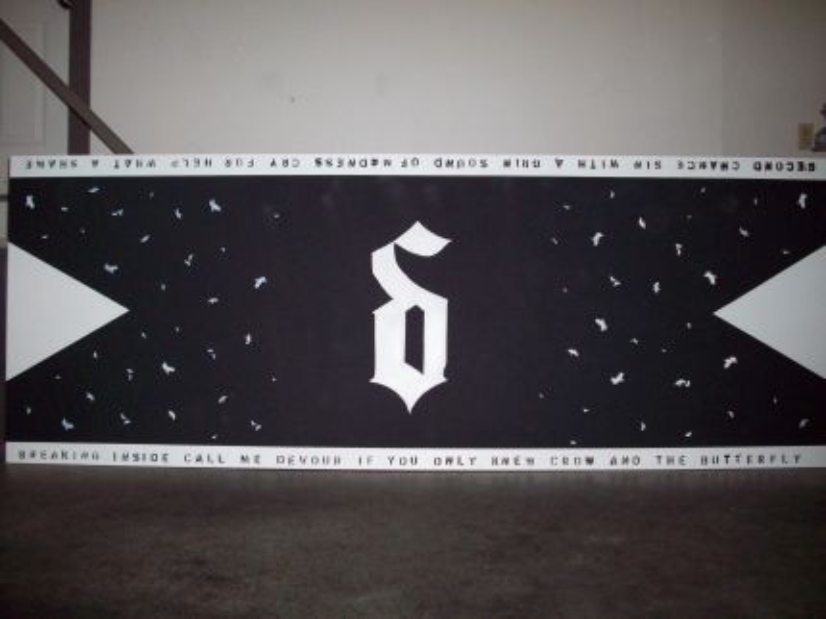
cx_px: 413
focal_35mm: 37
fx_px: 882
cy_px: 310
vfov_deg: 38.6
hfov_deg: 50.2
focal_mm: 6.2
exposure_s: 1/45
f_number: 2.8
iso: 160
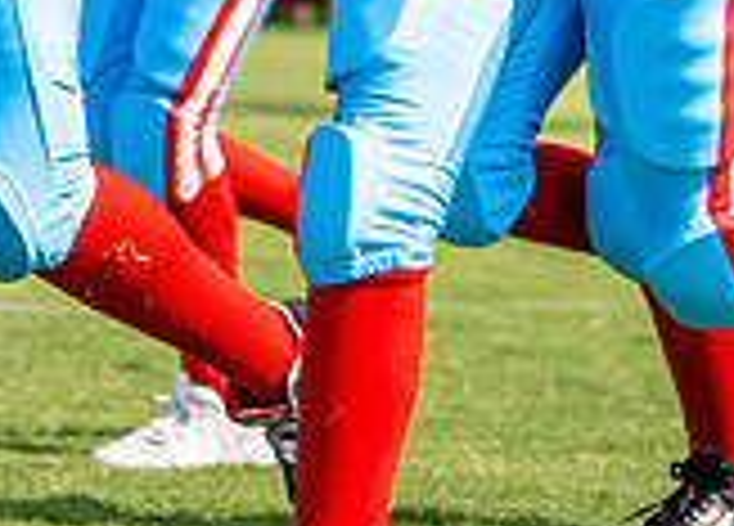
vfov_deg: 4.8
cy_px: -465
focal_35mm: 298
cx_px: -181
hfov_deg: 6.7
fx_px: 6222
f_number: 2.8
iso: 160
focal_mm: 70
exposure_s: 1/2000
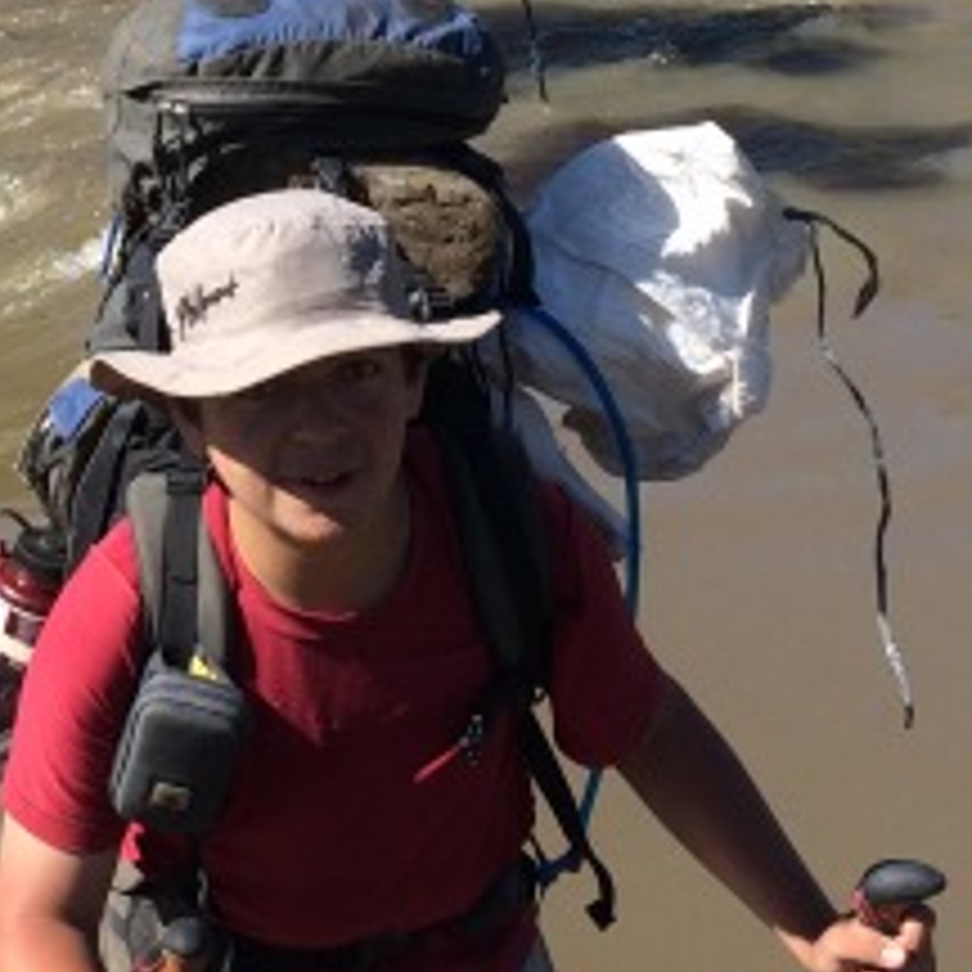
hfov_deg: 17.9
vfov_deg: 18.1
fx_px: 3018
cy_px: 194
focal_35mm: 95
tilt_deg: -16.4
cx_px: 50
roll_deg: +2.7
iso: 32
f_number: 2.2
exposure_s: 1/1414
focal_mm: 4.15
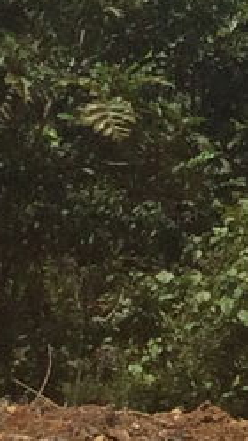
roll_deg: -2.5
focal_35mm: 244
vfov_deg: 8.7
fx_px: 2853
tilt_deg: +6.4
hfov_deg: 4.1
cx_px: 1405
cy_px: -110
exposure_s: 1/4566
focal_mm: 4.15
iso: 32
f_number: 2.2
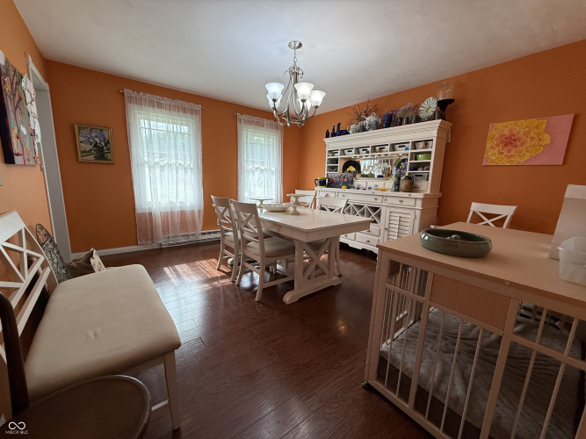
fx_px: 237
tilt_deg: -9.6
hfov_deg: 102.1
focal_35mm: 14
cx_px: 293
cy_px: 220
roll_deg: -1.8
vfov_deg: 85.7
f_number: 2.2
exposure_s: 1/120
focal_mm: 2.22
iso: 125
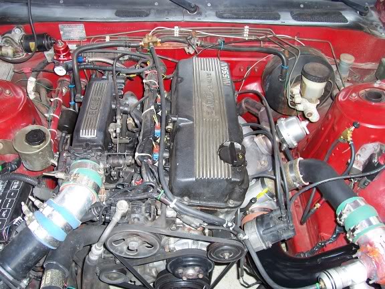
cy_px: 144
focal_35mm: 34
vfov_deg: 41.8
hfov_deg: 54.0
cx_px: 192
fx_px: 378
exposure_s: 1/60
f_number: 2.7
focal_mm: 5.6
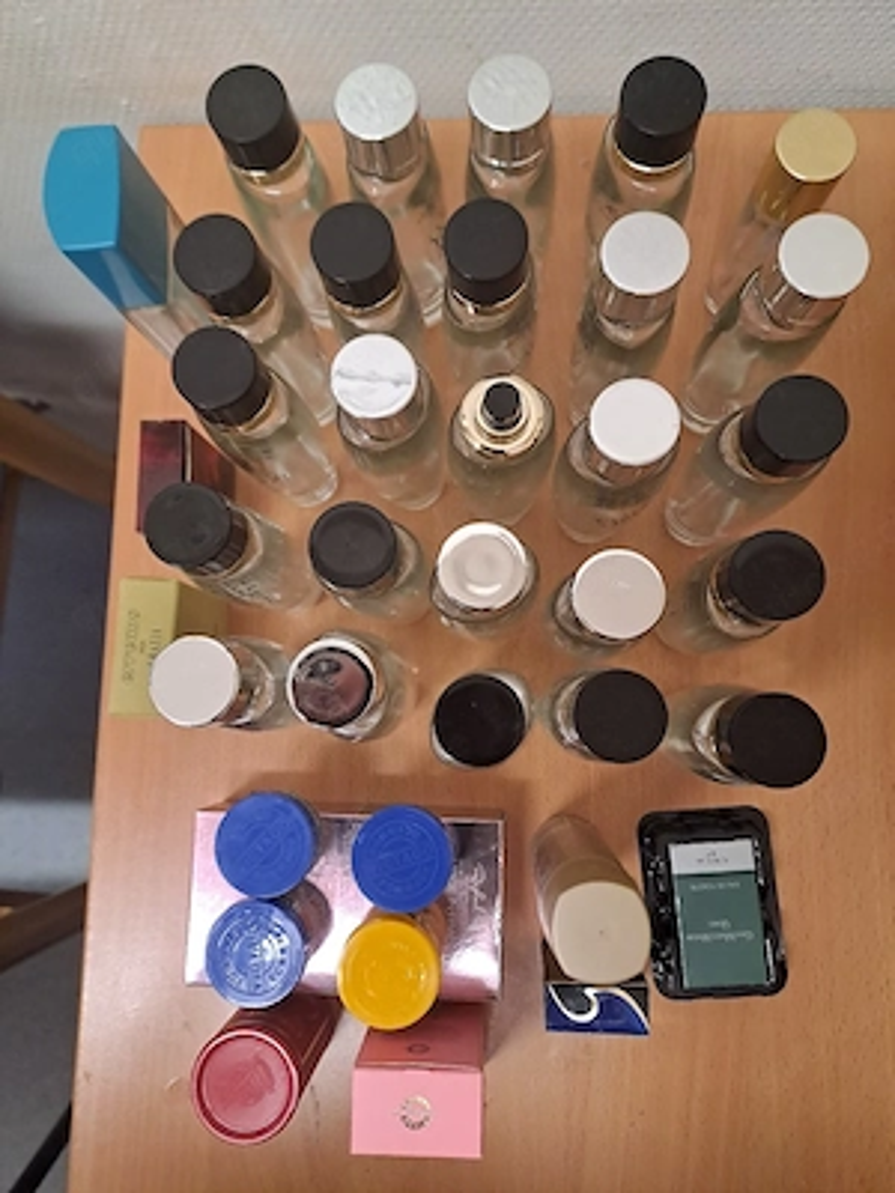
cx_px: 448
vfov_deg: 69.4
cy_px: 596
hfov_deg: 54.9
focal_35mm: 25
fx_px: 862
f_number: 1.8
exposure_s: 1/33
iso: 320
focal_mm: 4.65
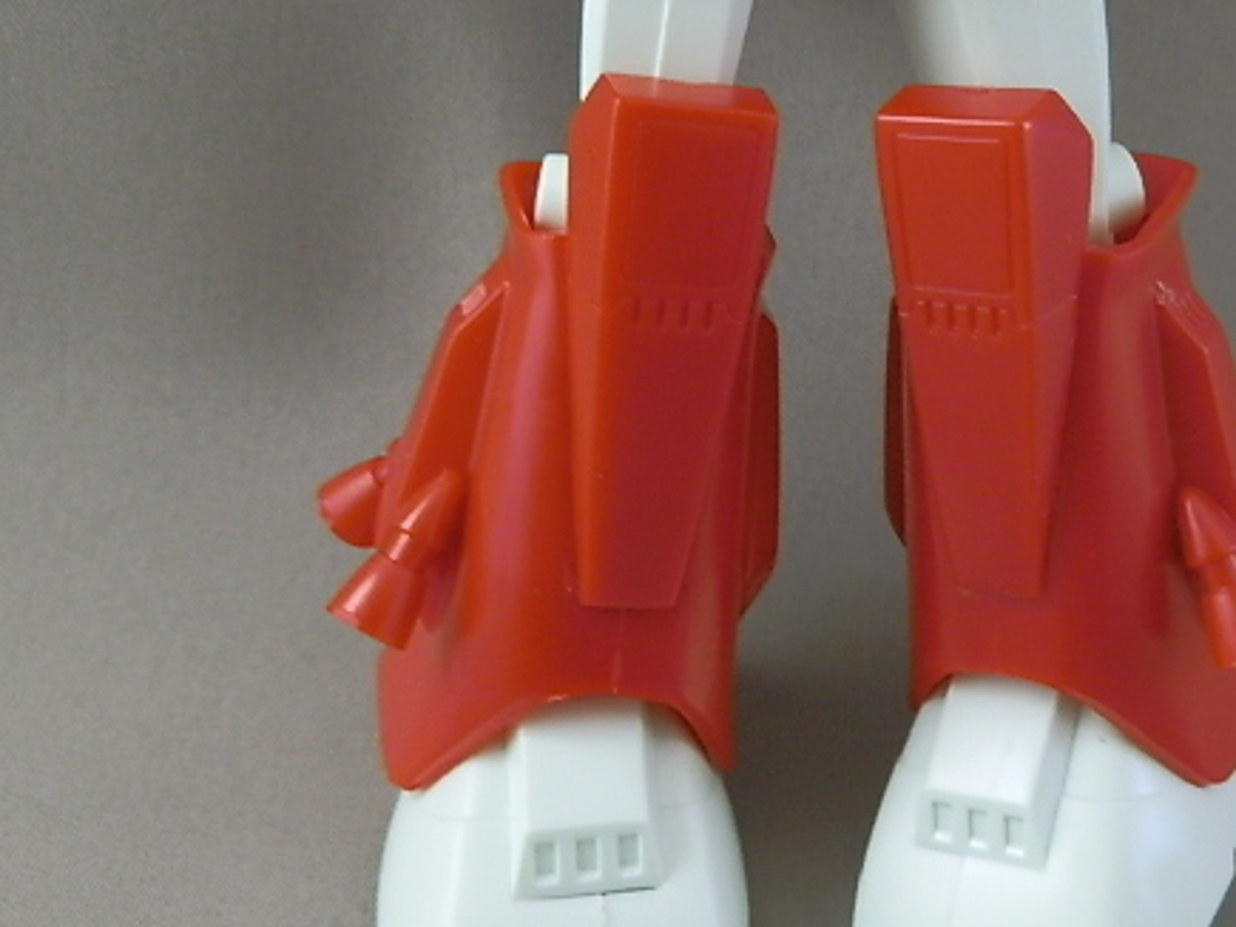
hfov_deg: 37.6
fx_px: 1785
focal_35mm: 50
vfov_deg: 29.1
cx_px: 861
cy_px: 392
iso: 200
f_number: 3.5
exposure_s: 1/8
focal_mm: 6.17
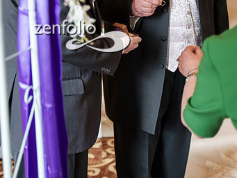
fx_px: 616
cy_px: 46
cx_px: 82
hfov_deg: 21.7
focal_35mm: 90
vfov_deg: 16.3
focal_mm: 55
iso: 1600
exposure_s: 1/200
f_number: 2.8
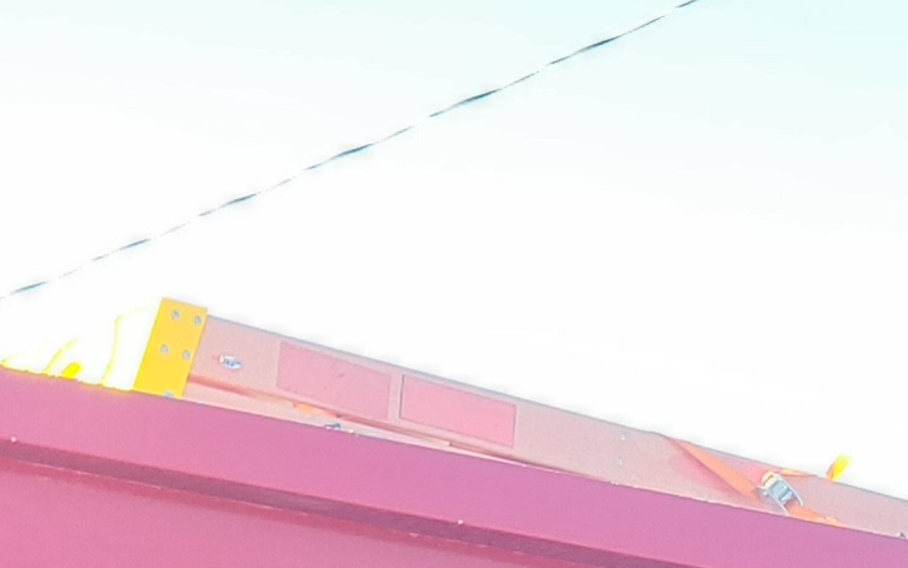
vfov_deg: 7.4
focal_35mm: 153
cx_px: -497
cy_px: 1789
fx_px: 3787
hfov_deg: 12.9
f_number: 1.8
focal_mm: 5.4
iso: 64
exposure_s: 1/120
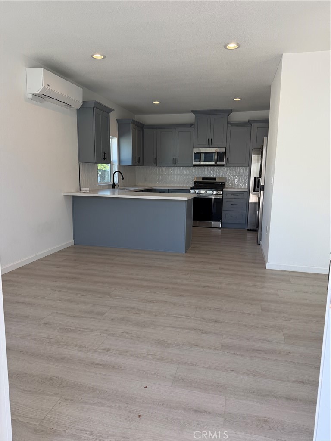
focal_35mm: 24
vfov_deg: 71.6
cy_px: 220
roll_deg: -0.3
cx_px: 166
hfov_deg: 56.8
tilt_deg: -8.9
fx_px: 306
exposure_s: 1/282
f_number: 1.78
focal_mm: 6.76
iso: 80
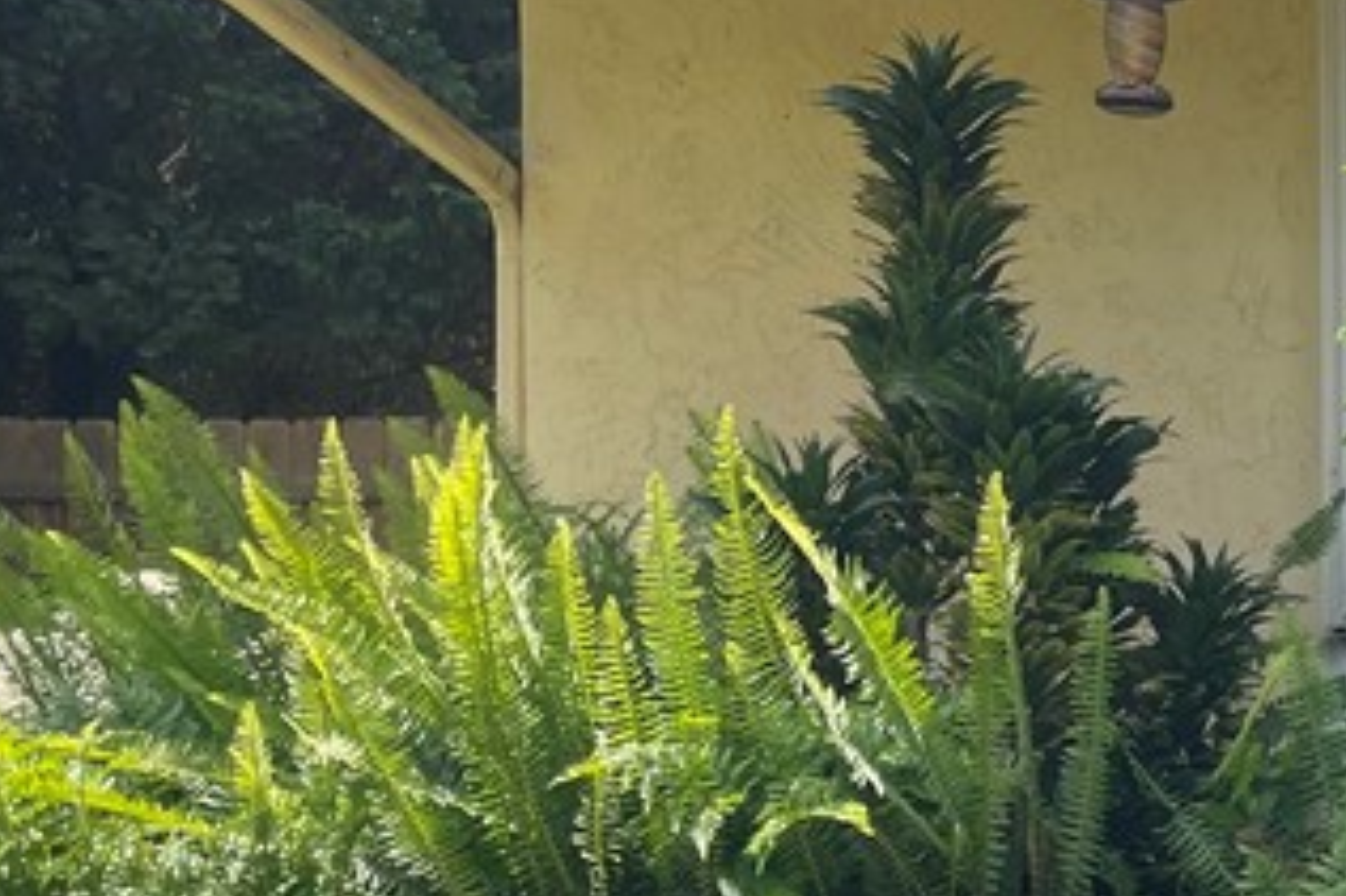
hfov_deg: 21.4
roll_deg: -0.6
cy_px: 726
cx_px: 1843
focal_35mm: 84
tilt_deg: -1.5
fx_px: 3139
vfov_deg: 16.1
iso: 32
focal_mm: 5.1
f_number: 1.6
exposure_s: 1/1119
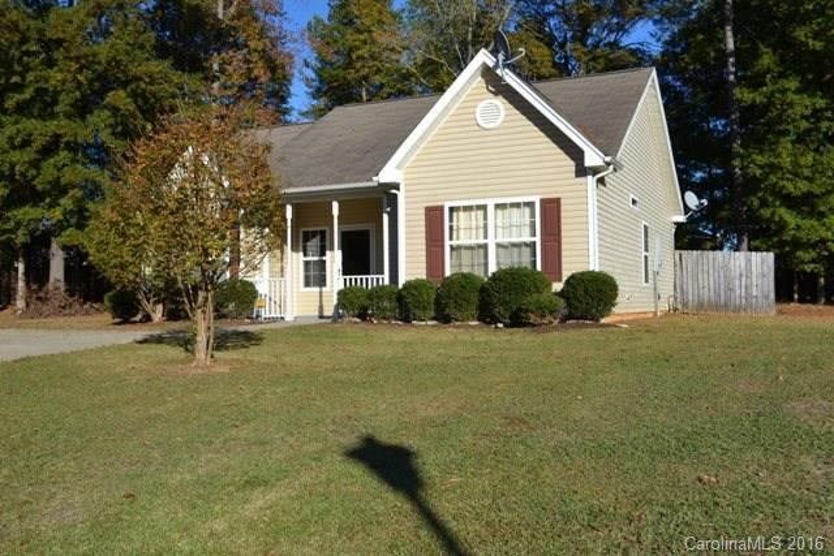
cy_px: 278
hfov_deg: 53.1
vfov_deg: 36.9
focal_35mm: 36
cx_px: 417
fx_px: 834
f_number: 8
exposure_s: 1/250
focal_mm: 24
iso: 100
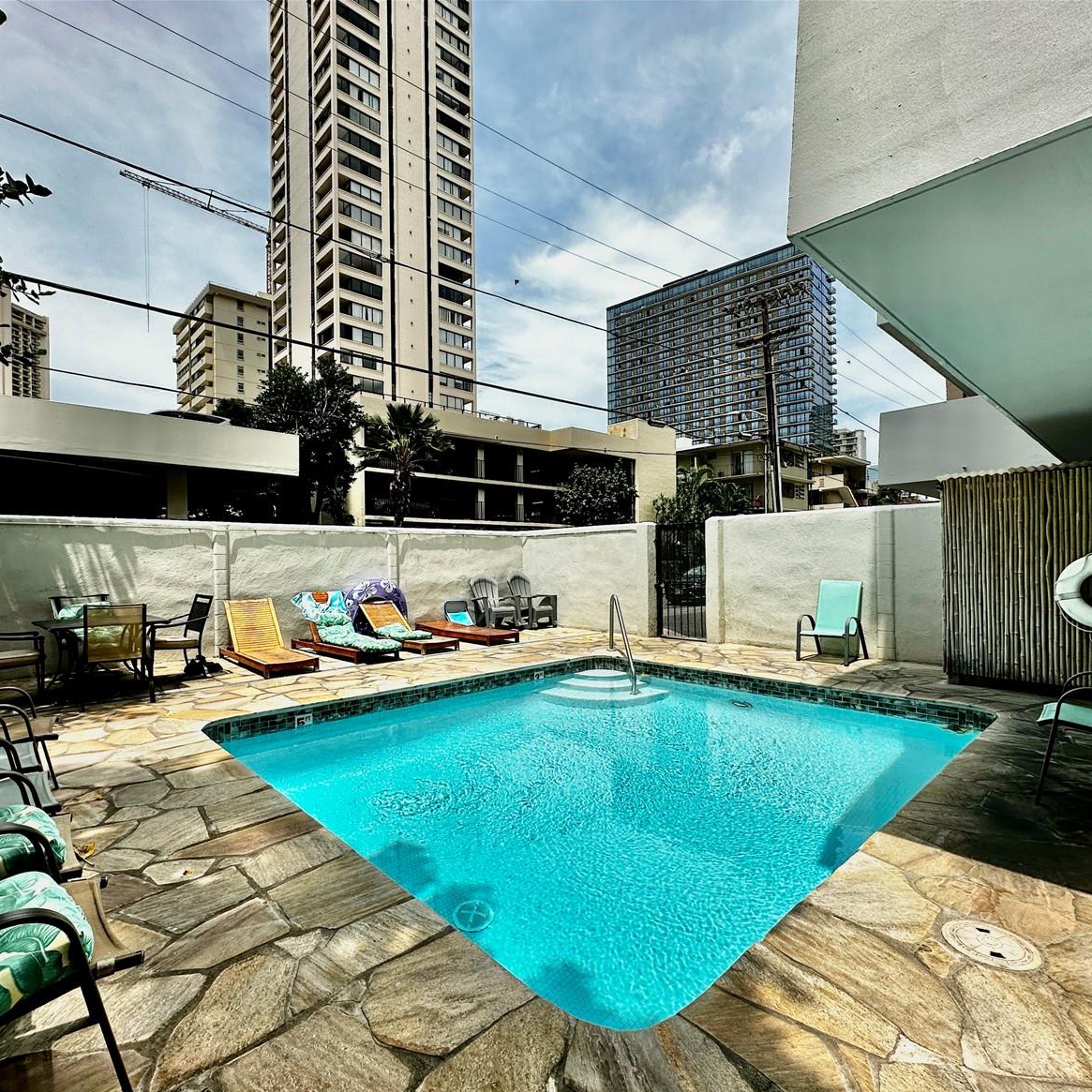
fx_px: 607
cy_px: 561
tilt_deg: +0.2
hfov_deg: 83.9
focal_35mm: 17
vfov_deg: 83.9
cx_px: 516
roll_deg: +0.4
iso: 40
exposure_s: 1/2564
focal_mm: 2.22
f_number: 2.2
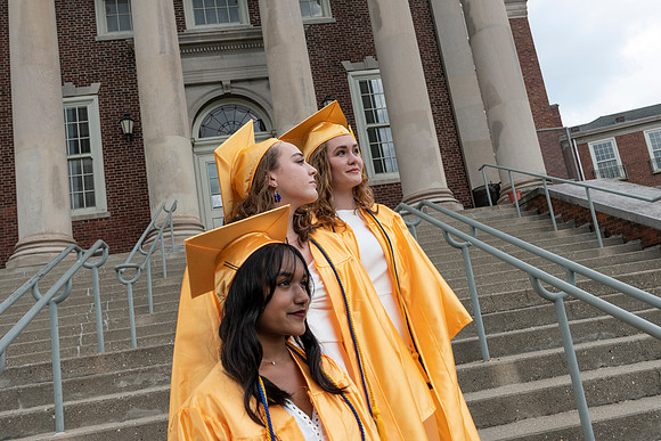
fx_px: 564
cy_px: 235
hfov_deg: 60.7
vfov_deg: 42.7
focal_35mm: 31
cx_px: 318
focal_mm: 24
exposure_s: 1/250
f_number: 5.6
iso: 80
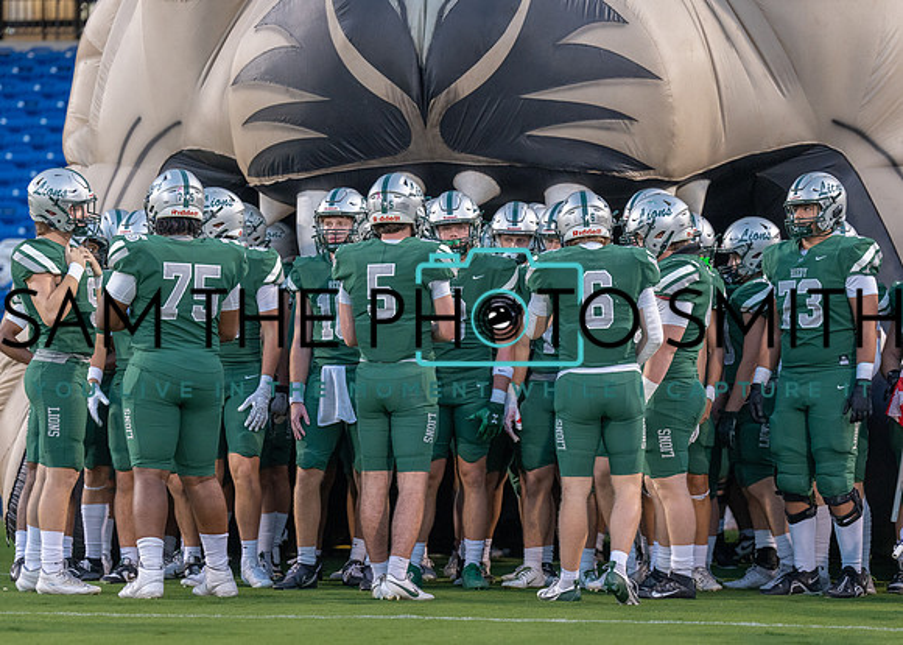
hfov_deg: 12.1
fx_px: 4251
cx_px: 445
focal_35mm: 166
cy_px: 368
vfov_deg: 8.7
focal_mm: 135
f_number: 2.8
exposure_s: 1/1000
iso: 2000
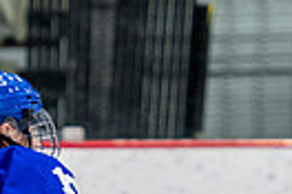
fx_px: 8224
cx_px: 62
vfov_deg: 1.4
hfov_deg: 2.0
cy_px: 374
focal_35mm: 1014
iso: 1600
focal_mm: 145
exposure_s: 1/800
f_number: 3.2
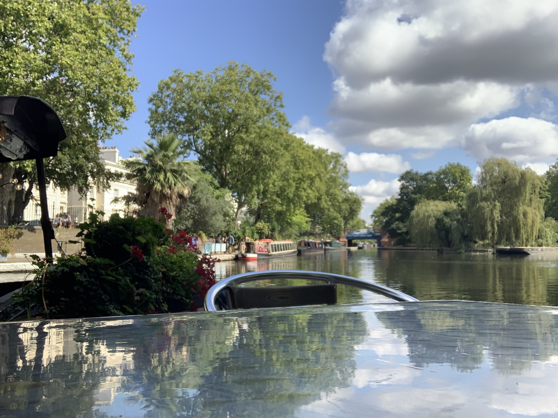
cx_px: 279
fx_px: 516
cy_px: 209
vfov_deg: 44.2
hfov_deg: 56.8
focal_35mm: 32
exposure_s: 1/578
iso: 16
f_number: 2.2
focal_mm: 2.87
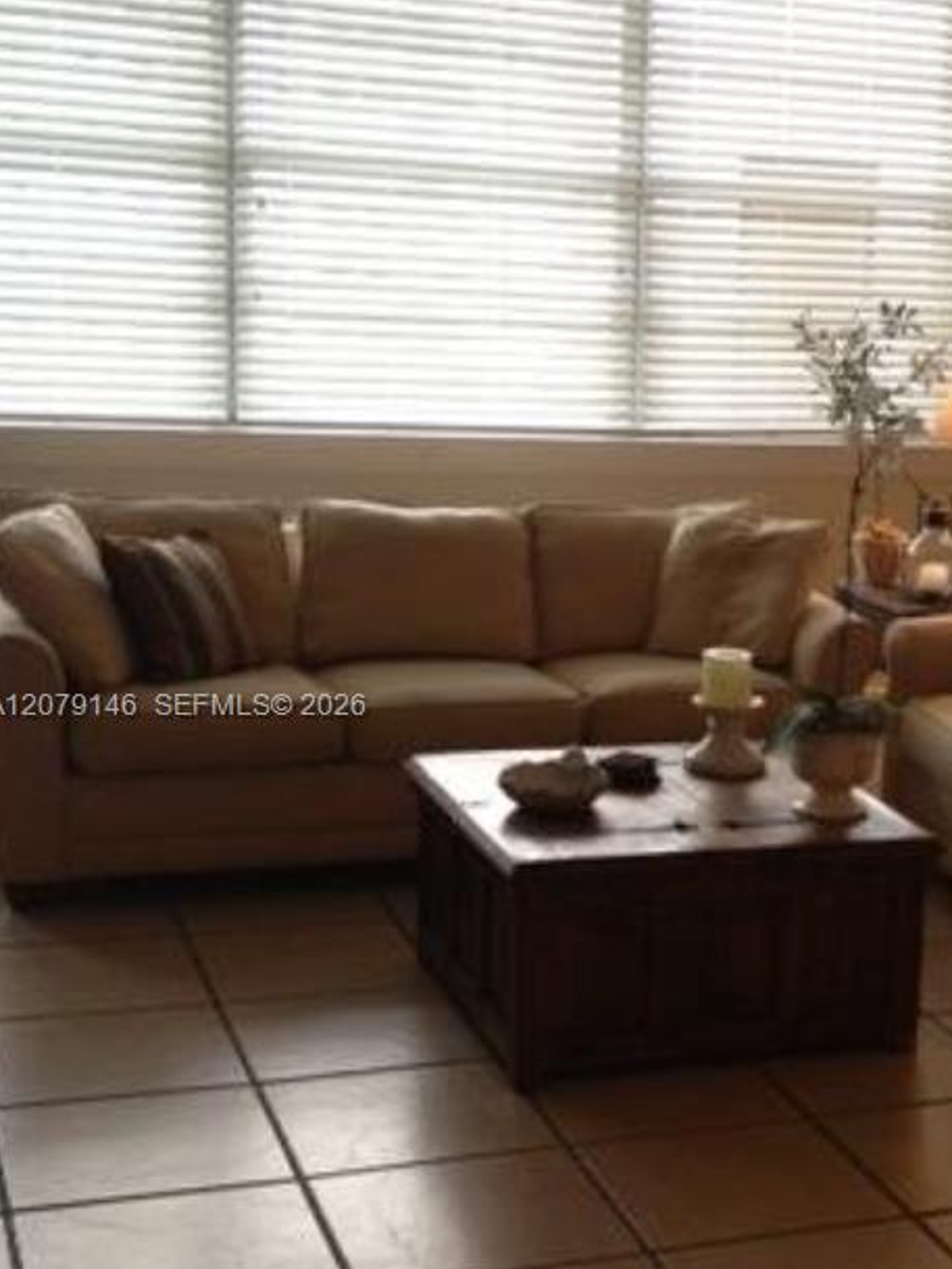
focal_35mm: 69
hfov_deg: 20.7
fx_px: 2529
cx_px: 919
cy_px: 708
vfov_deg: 28.1
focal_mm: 4.28
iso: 80
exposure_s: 1/60
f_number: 2.4
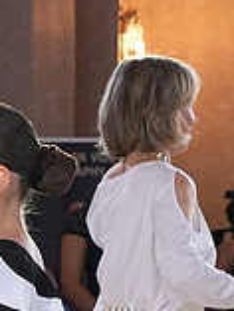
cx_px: -110
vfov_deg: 5.1
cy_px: 473
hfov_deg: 3.9
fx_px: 3456
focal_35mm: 384
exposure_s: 1/200
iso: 5000
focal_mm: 72
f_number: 7.1
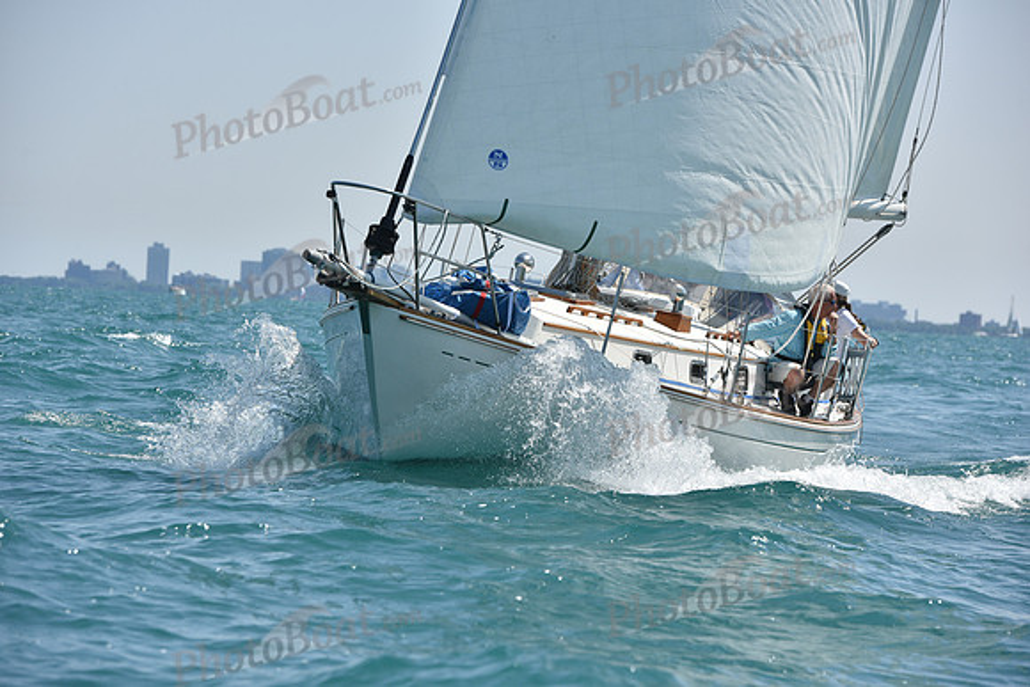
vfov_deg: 8.3
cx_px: 515
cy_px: 344
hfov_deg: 12.4
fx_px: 4722
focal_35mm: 165
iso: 250
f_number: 8
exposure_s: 1/1250
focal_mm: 165
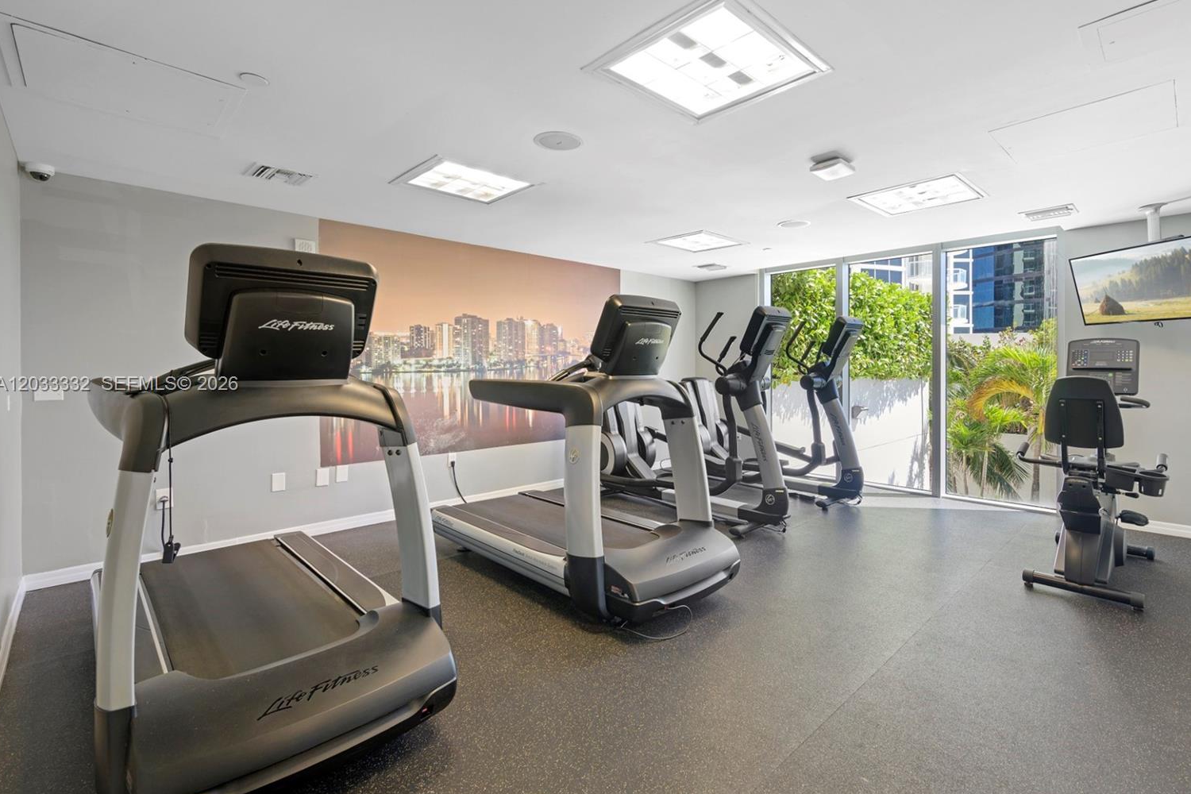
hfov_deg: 94.8
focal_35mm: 17
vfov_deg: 71.9
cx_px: 626
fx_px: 547
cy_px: 385
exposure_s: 1/1.67
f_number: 8
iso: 100
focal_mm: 15.5
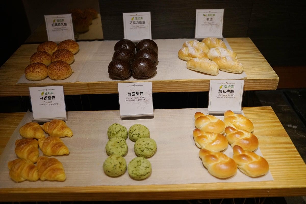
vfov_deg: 41.1
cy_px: 102
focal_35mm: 32
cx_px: 153
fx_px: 272
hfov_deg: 58.7
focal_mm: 32
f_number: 2.8
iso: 2500
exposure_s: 1/160
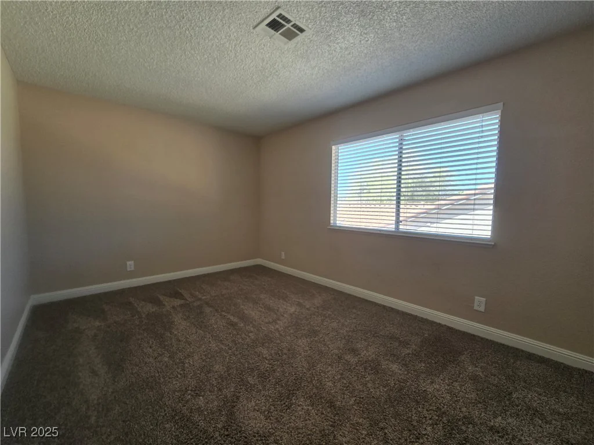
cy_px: 222
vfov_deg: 89.9
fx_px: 223
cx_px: 297
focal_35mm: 13
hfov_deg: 106.2
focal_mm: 2.2
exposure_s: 1/120
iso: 64
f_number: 2.2
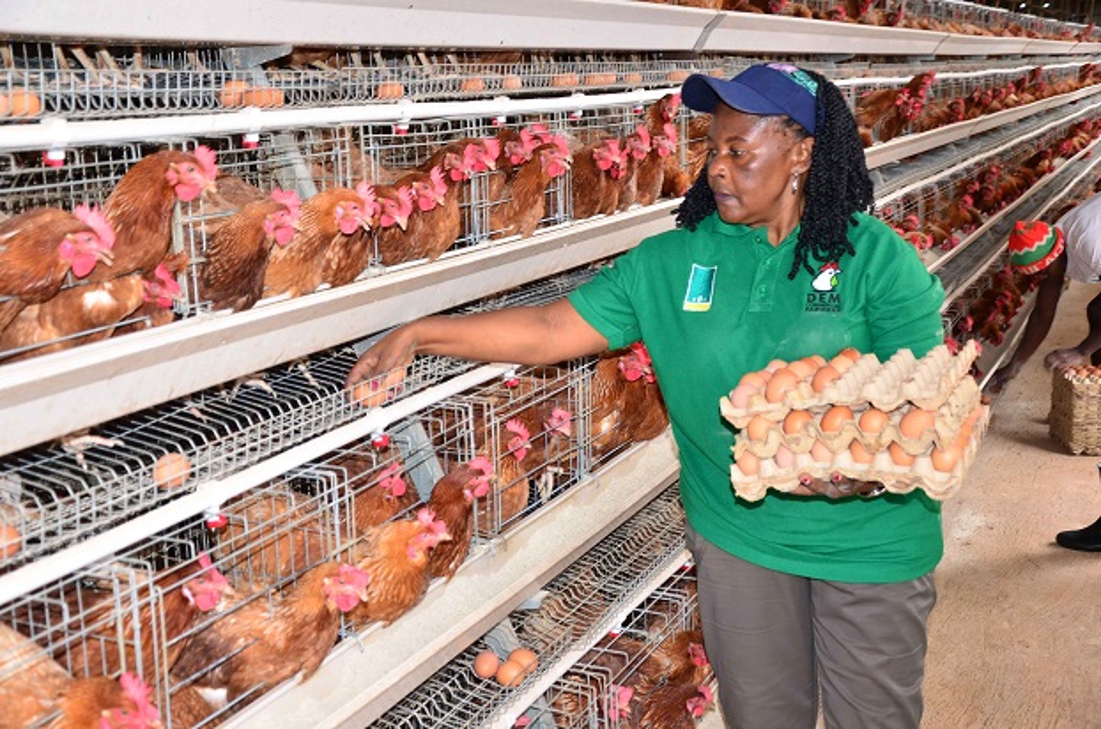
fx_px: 1282
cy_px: 364
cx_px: 550
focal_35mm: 42
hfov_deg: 46.5
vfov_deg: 31.8
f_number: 4
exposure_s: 1/60
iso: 200
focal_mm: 28
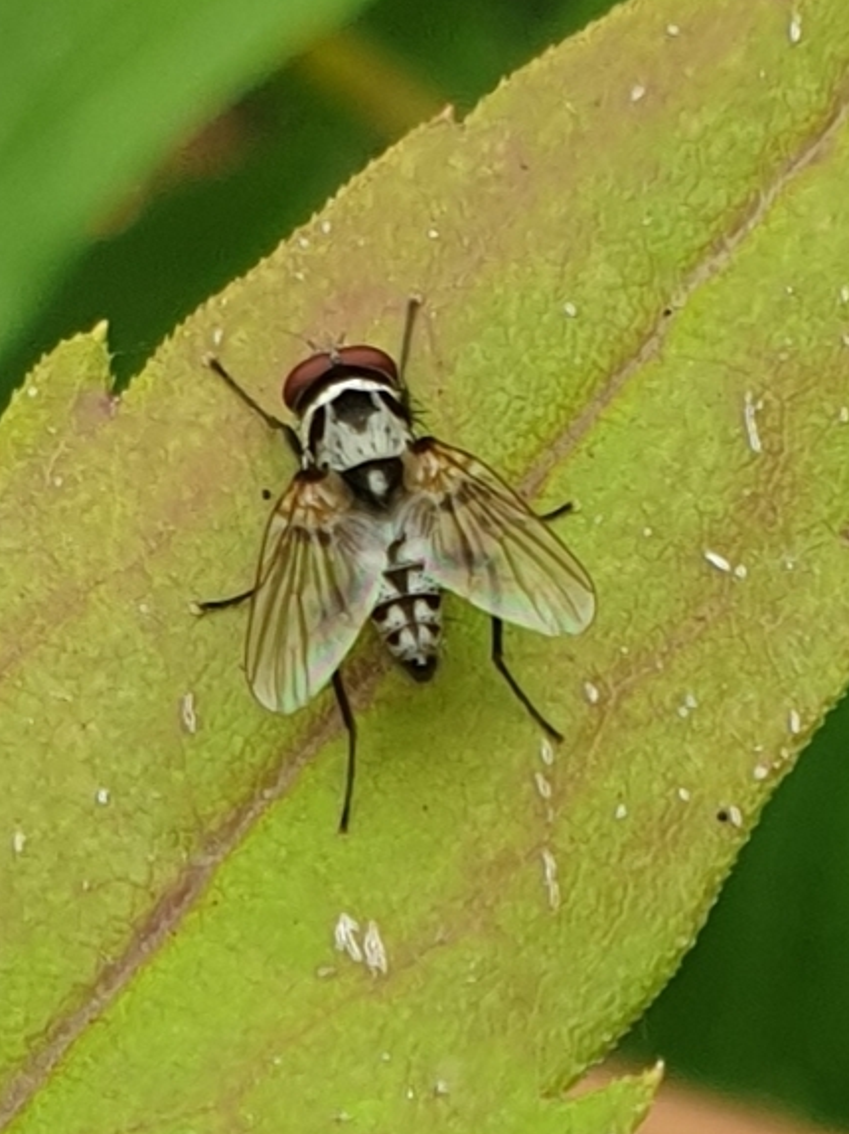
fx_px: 949
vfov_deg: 61.6
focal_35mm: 29
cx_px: 401
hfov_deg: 48.2
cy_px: 603
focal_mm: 4.3
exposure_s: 1/207
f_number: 2.4
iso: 50
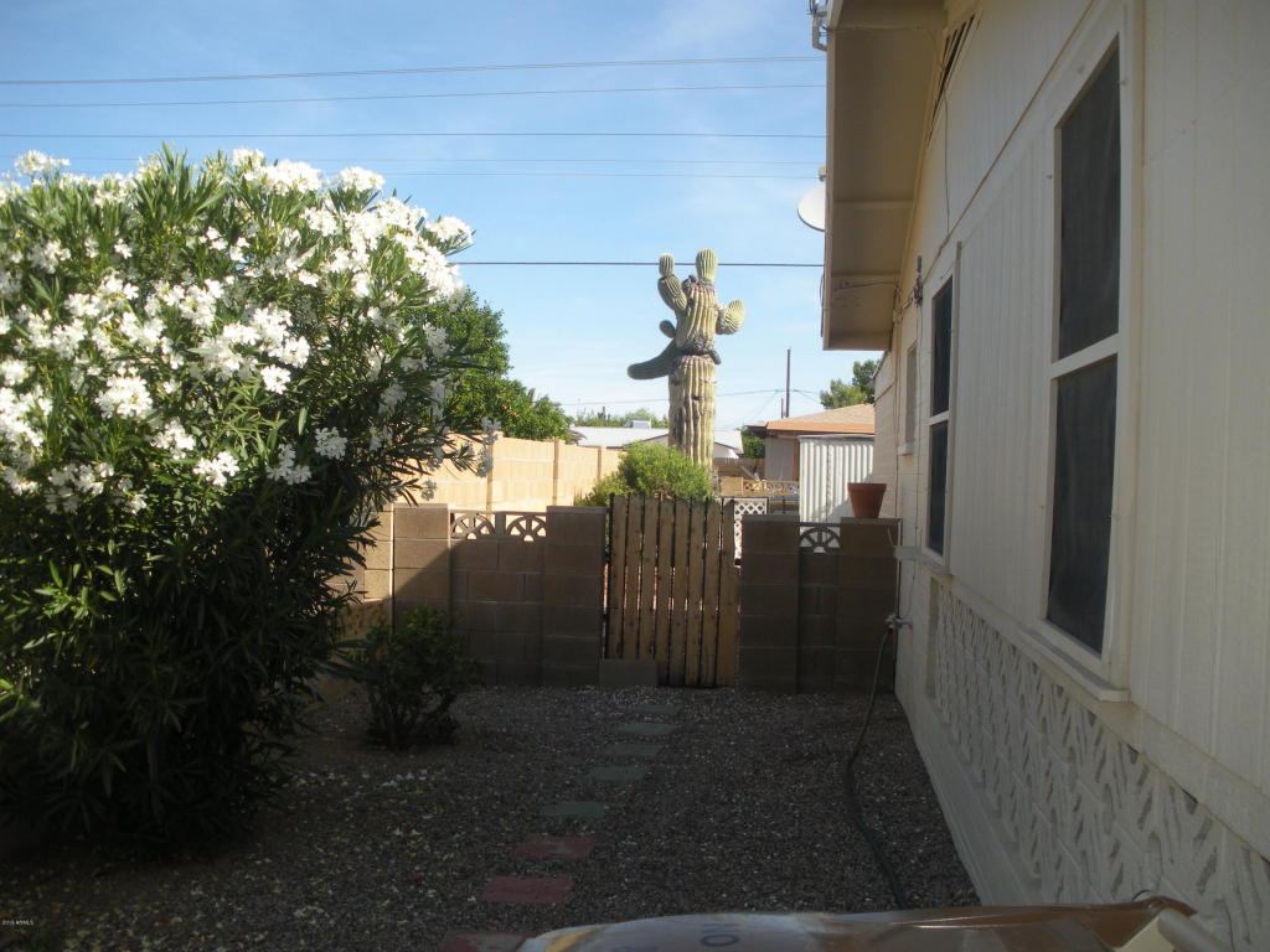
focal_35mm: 36
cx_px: 635
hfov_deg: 51.4
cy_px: 476
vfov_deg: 39.7
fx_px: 1321
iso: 88
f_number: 3.5
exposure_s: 1/568
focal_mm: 6.3
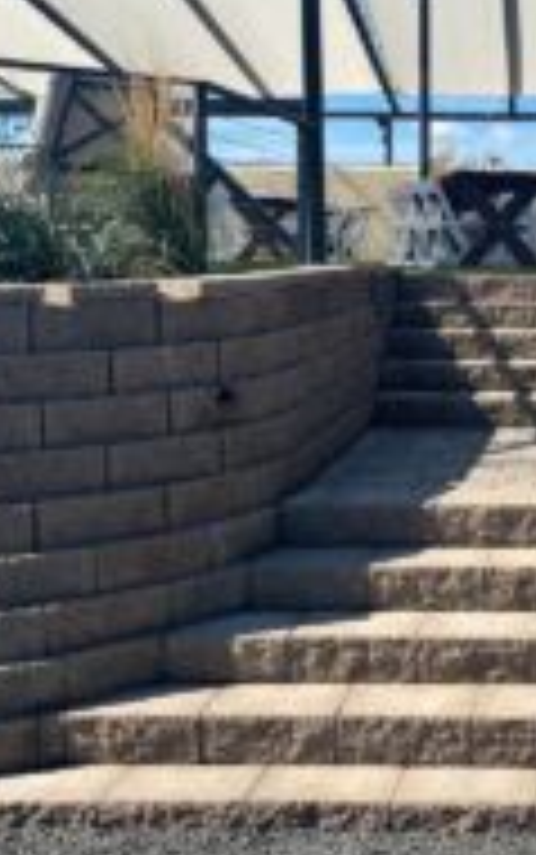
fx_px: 1354
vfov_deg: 34.8
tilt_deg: -2.5
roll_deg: +0.0
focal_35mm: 58
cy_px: 292
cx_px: 550
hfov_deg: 21.5
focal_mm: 5.1
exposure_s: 1/3165
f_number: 1.6
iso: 32
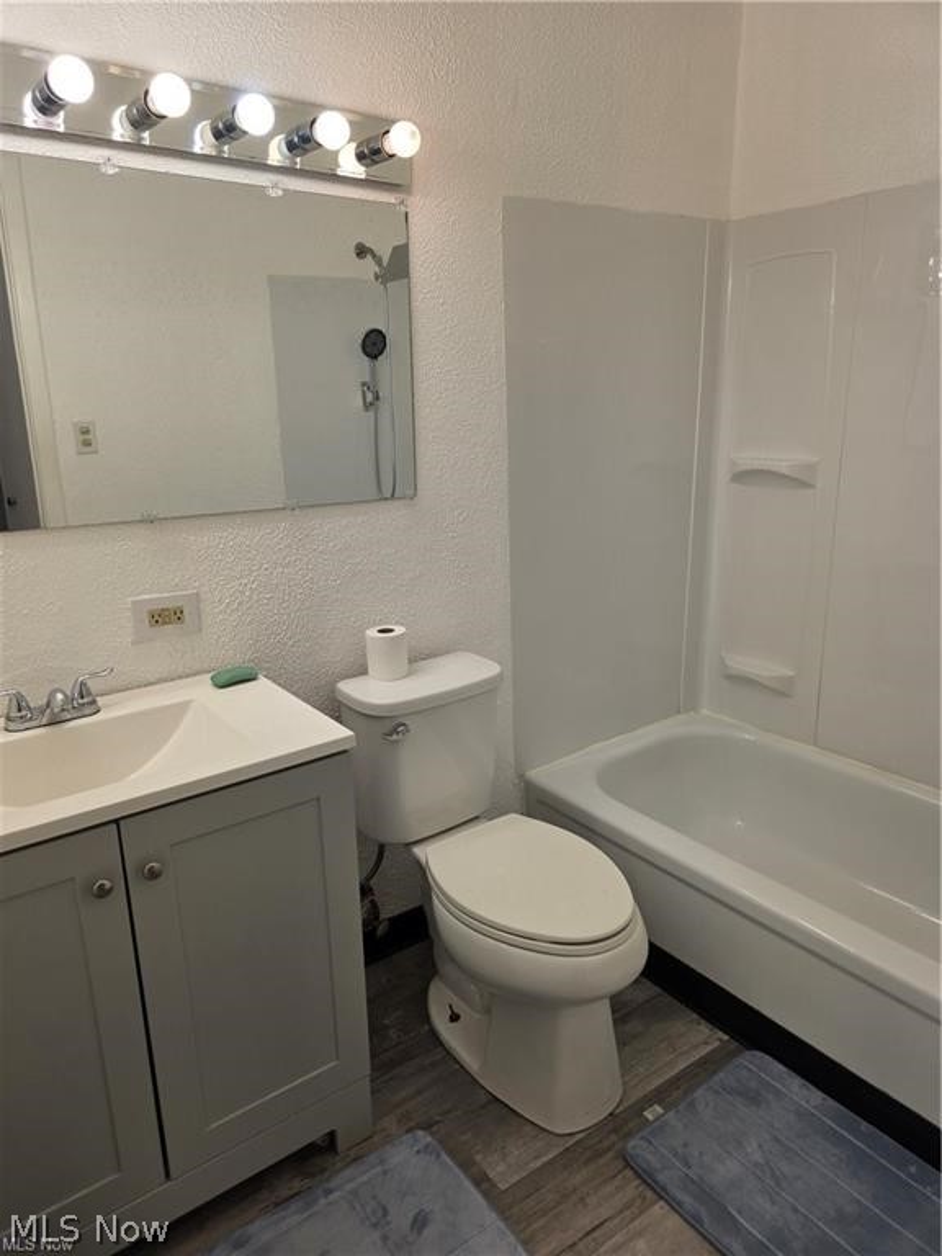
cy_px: 628
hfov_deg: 58.9
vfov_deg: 73.9
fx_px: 835
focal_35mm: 23
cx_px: 471
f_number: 1.7
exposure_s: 1/120
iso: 25
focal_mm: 6.3
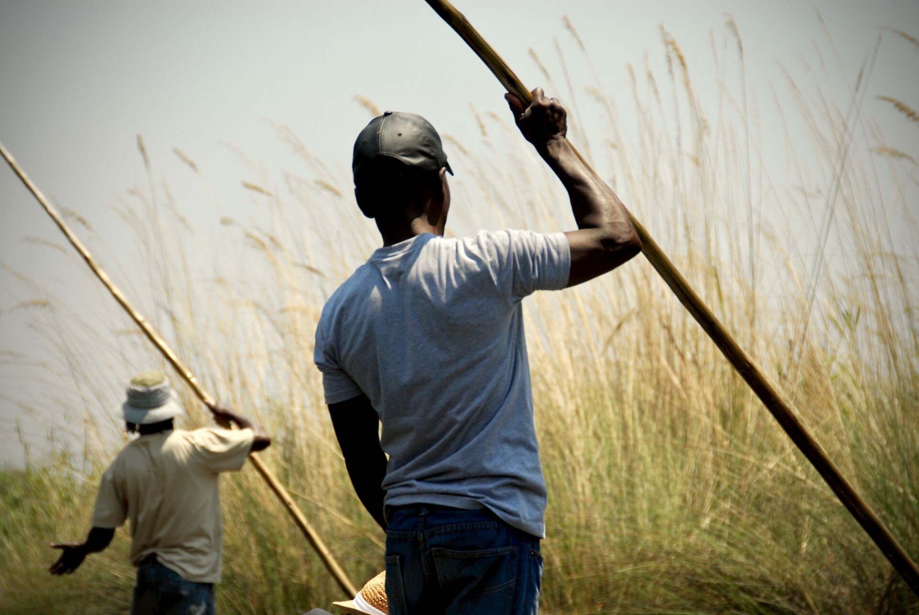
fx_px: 4293
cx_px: 460
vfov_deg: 8.2
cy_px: 308
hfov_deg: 12.2
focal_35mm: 168
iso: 250
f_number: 7.1
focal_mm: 112
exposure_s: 1/350
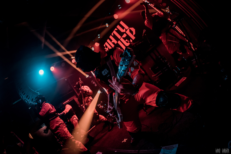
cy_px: 77
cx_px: 116
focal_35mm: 15
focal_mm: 15
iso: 3200
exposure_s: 1/500
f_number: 3.2
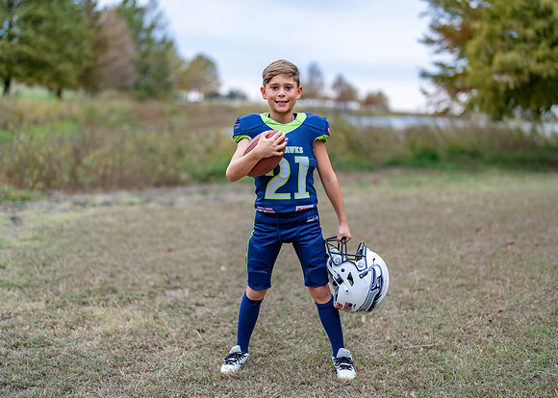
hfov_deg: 37.2
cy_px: 199
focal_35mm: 52
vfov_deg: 27.0
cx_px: 279
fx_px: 830
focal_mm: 50
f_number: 1.2
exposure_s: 1/500
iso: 100
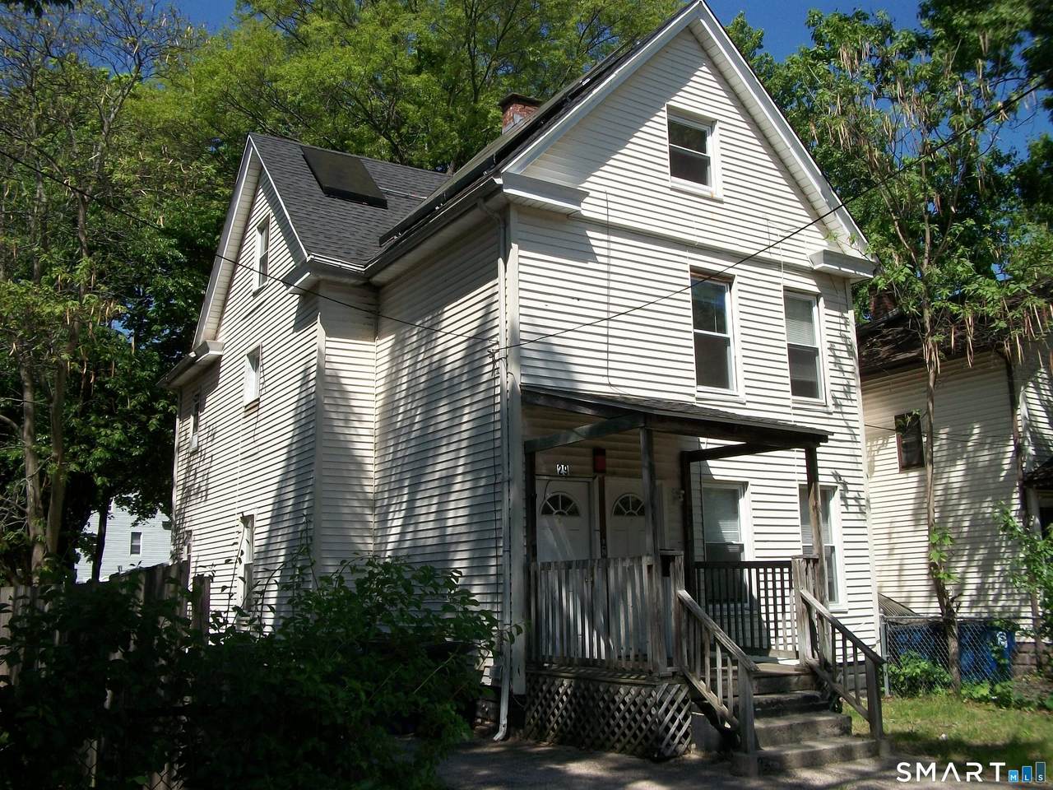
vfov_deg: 44.2
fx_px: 973
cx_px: 526
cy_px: 395
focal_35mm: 32
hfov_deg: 56.8
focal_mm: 5.7
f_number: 5.5
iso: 80
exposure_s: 1/400
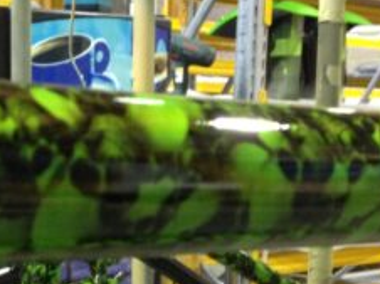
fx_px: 1283
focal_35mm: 117
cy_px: 313
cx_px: 76
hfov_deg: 16.7
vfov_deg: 12.4
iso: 200
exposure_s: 1/20
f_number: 2.4
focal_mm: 4.13
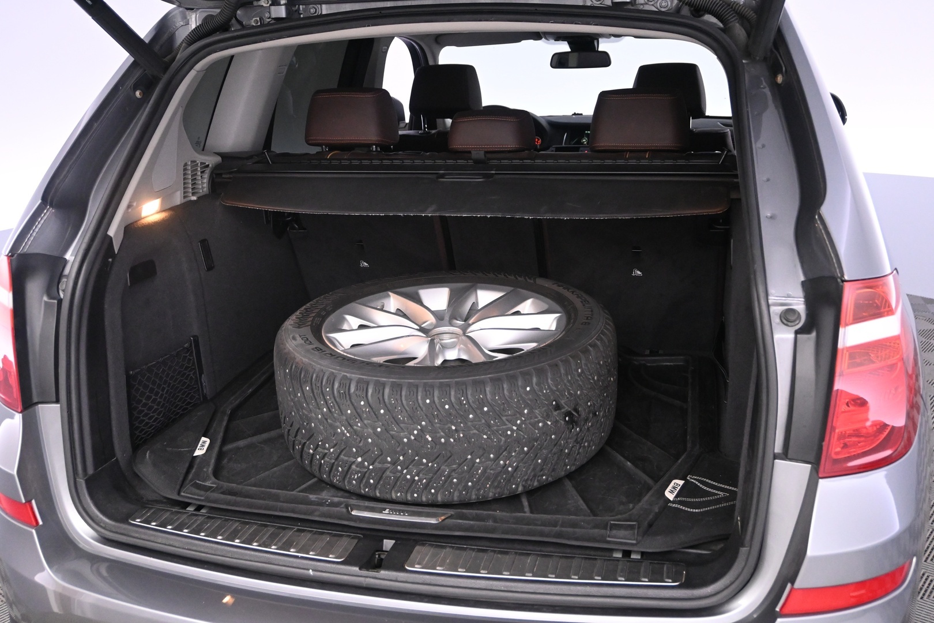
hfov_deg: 57.2
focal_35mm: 33
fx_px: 856
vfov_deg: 40.0
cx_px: 467
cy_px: 312
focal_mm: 22
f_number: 4
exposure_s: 1/60
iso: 3200
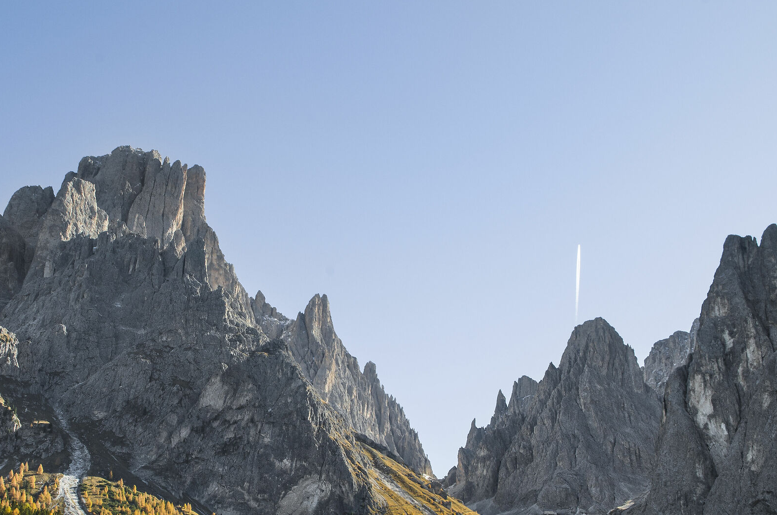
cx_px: 281
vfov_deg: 28.2
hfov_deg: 41.6
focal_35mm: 47
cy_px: 377
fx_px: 1012
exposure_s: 1/160
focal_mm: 21.25
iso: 400
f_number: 11
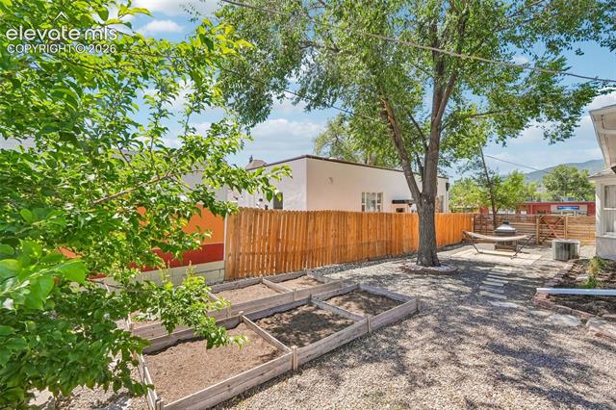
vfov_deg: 77.3
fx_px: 257
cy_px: 205
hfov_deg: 100.4
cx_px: 308
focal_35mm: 15
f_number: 8
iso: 800
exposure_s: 1/500
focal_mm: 10
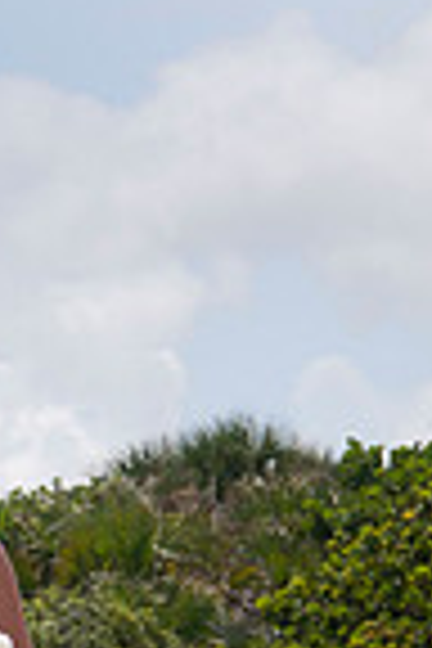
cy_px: 878
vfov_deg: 5.8
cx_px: -214
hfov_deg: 3.9
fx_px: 6300
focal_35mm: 350
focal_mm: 75
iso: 100
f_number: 11
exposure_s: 1/250
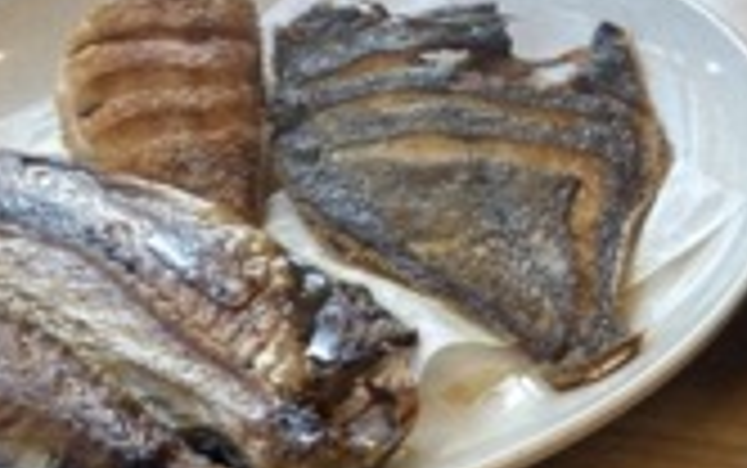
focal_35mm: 106
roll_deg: +1.6
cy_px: 603
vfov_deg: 12.0
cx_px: 1058
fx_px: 2159
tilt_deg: -43.9
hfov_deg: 17.9
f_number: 1.8
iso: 32
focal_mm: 4.25
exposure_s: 1/122
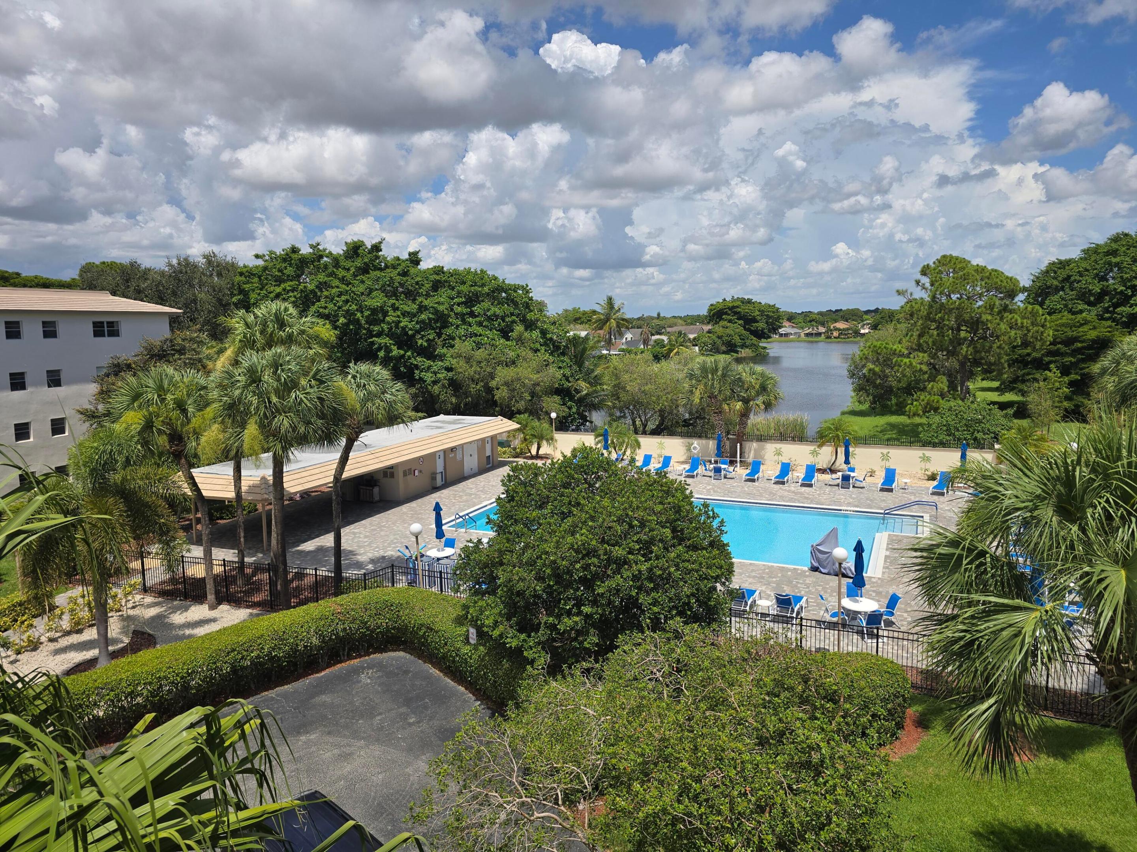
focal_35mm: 23
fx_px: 755
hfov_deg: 73.9
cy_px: 426
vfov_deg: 58.9
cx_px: 568
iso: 12
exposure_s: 1/1142
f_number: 1.7
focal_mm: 6.3
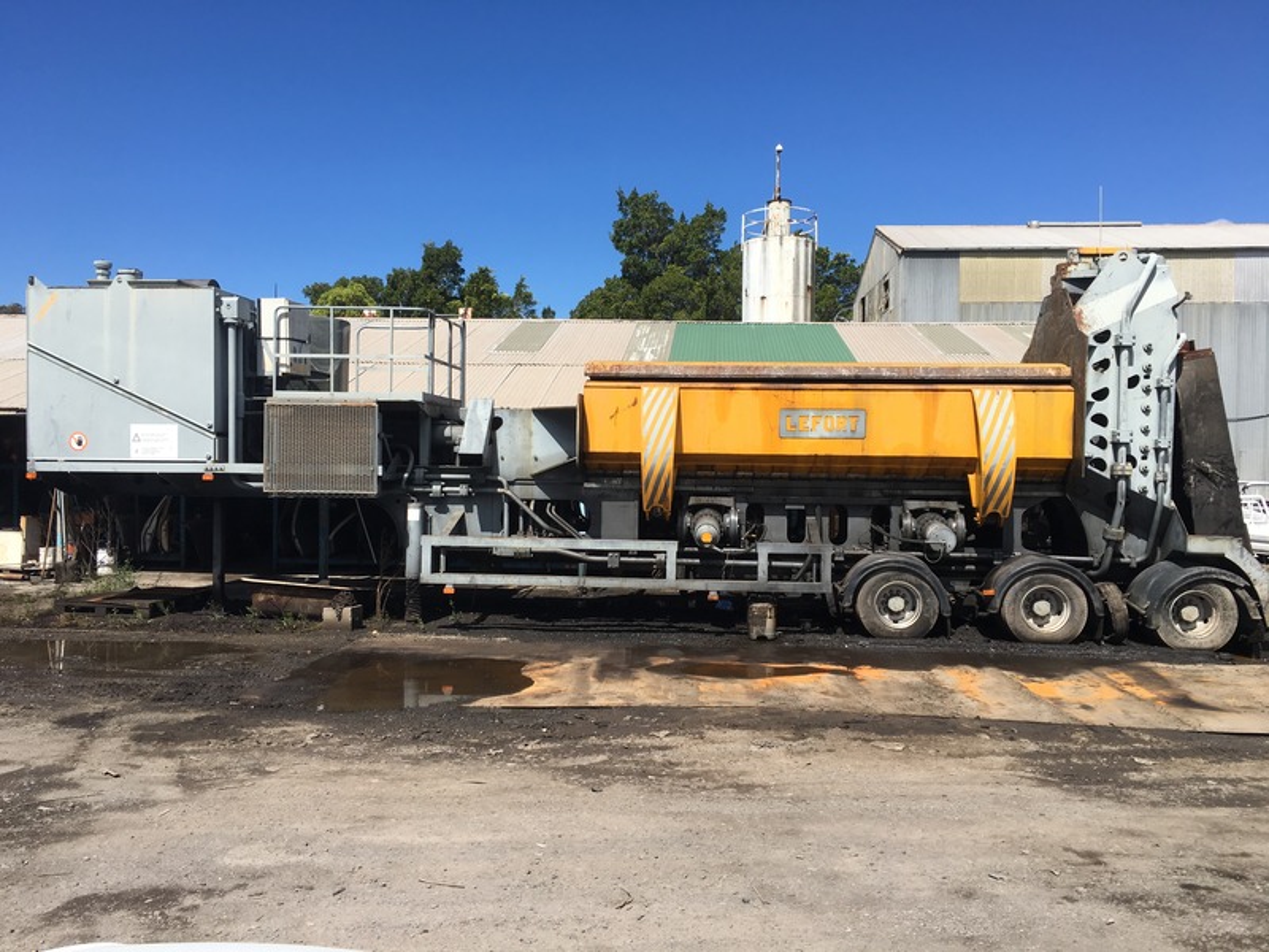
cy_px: 476
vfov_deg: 48.2
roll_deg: +0.0
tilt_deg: -1.2
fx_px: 1063
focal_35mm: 29
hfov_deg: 61.7
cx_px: 634
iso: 25
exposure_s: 1/1709
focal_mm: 4.15
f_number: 2.2
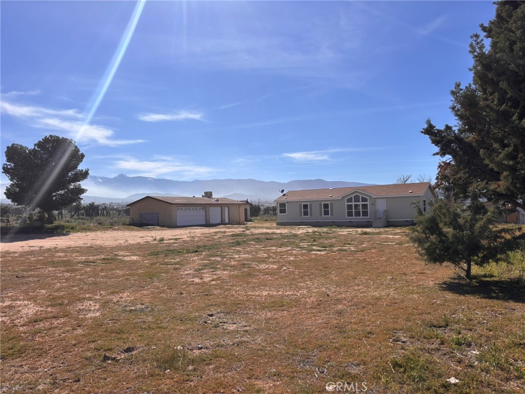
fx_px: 394
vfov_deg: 53.1
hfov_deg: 67.3
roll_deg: +2.0
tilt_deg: +2.6
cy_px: 197
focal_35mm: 26
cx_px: 262
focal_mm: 5.96
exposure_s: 1/7194
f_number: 1.6
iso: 50
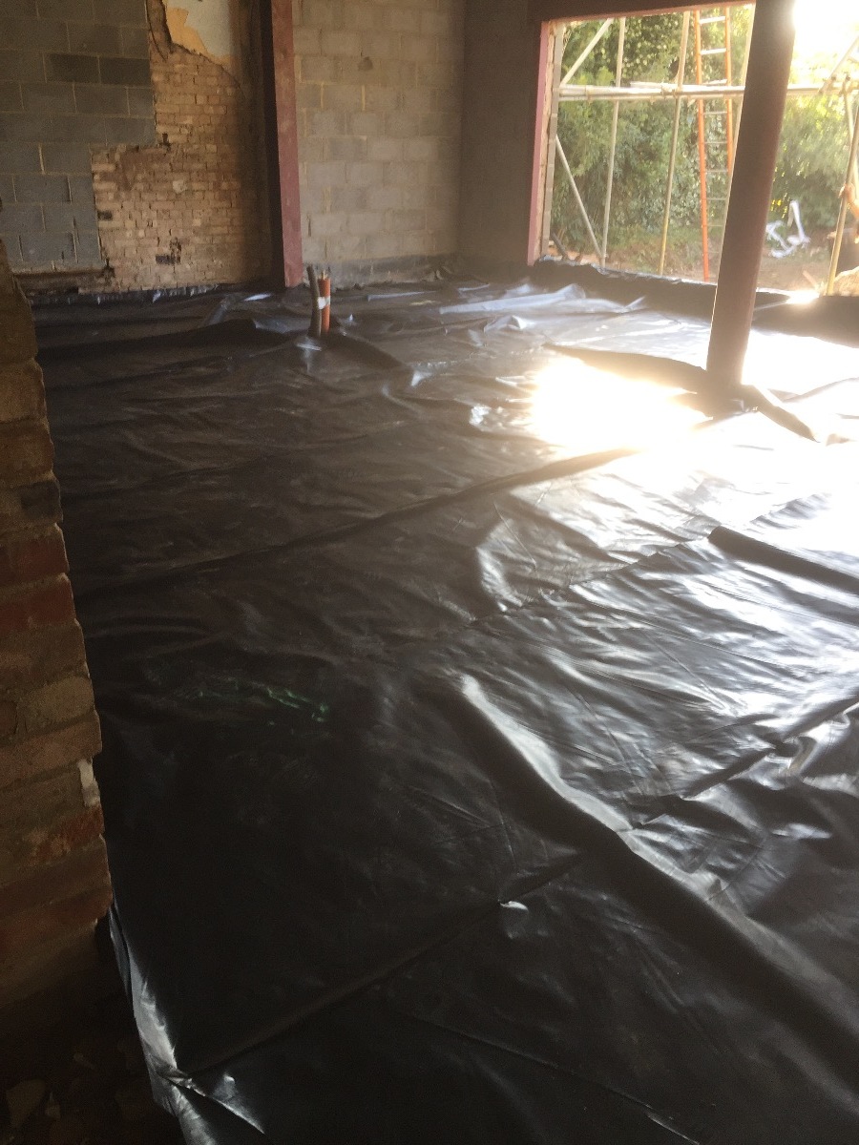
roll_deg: -1.3
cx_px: 430
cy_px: 572
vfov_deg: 61.7
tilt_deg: -22.9
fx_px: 960
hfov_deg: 48.2
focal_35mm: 29
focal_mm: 4.15
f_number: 2.2
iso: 50
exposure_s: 1/100
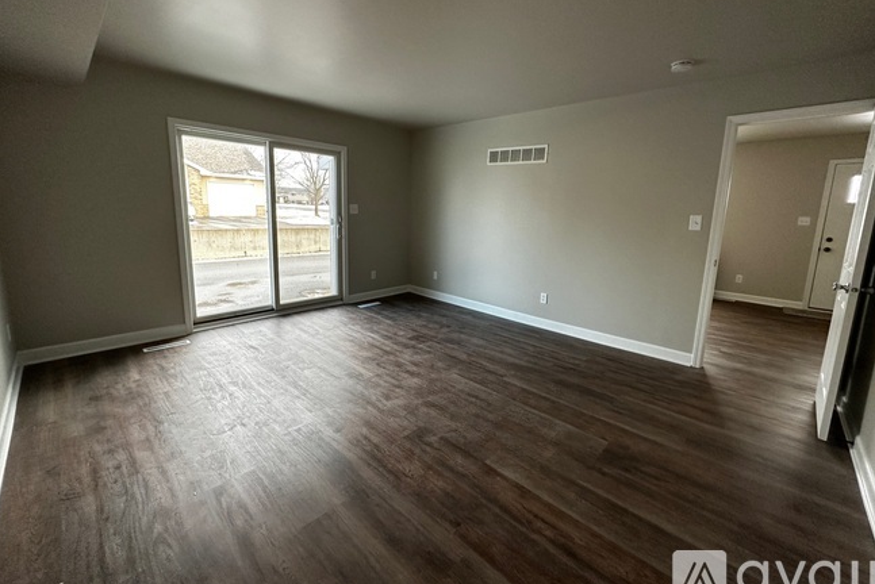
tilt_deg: -9.5
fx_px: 365
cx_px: 440
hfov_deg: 100.4
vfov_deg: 77.2
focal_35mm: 15
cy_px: 266
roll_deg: -1.9
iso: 200
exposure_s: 1/120
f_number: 2.2
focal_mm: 2.22
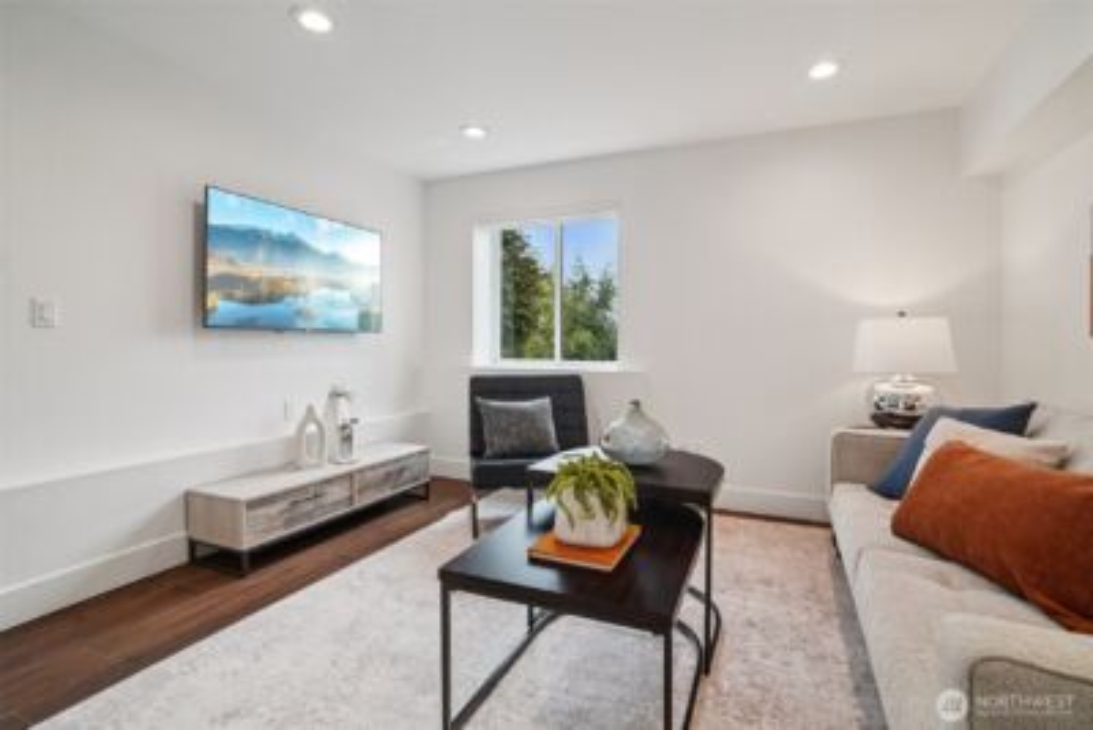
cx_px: 546
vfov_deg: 73.8
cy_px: 365
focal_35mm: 16
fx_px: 486
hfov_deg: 96.7
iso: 1600
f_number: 8
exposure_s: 1/80
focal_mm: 16
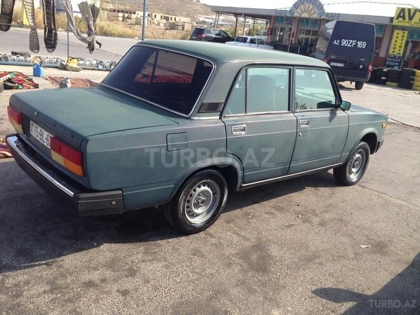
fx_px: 400
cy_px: 158
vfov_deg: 42.9
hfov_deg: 55.4
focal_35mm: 33
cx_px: 210
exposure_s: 1/661
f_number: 2.4
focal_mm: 4.12
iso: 50
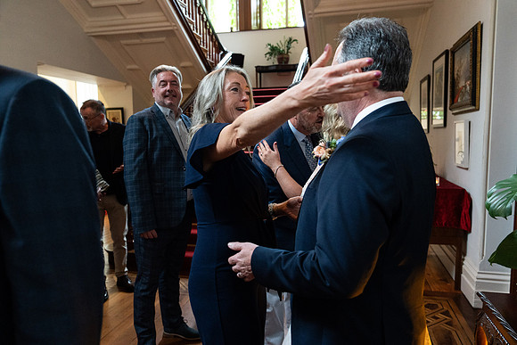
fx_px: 373
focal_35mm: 26
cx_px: 258
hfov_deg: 69.4
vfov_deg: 49.6
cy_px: 172
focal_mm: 26
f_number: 3.5
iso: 5000
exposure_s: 1/200
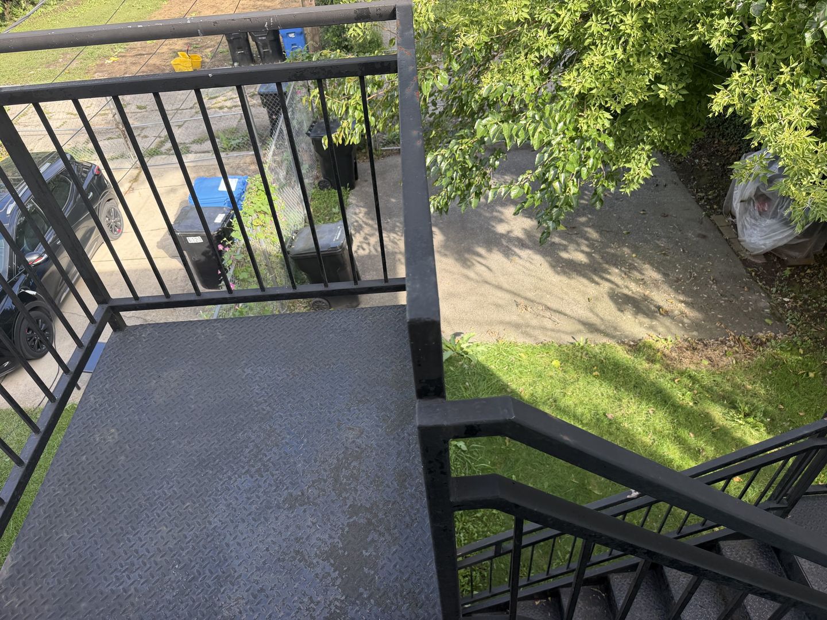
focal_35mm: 24
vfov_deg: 56.8
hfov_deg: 71.6
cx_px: 414
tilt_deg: -43.3
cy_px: 310
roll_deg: +6.0
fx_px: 573
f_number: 1.78
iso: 100
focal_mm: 6.76
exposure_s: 1/831
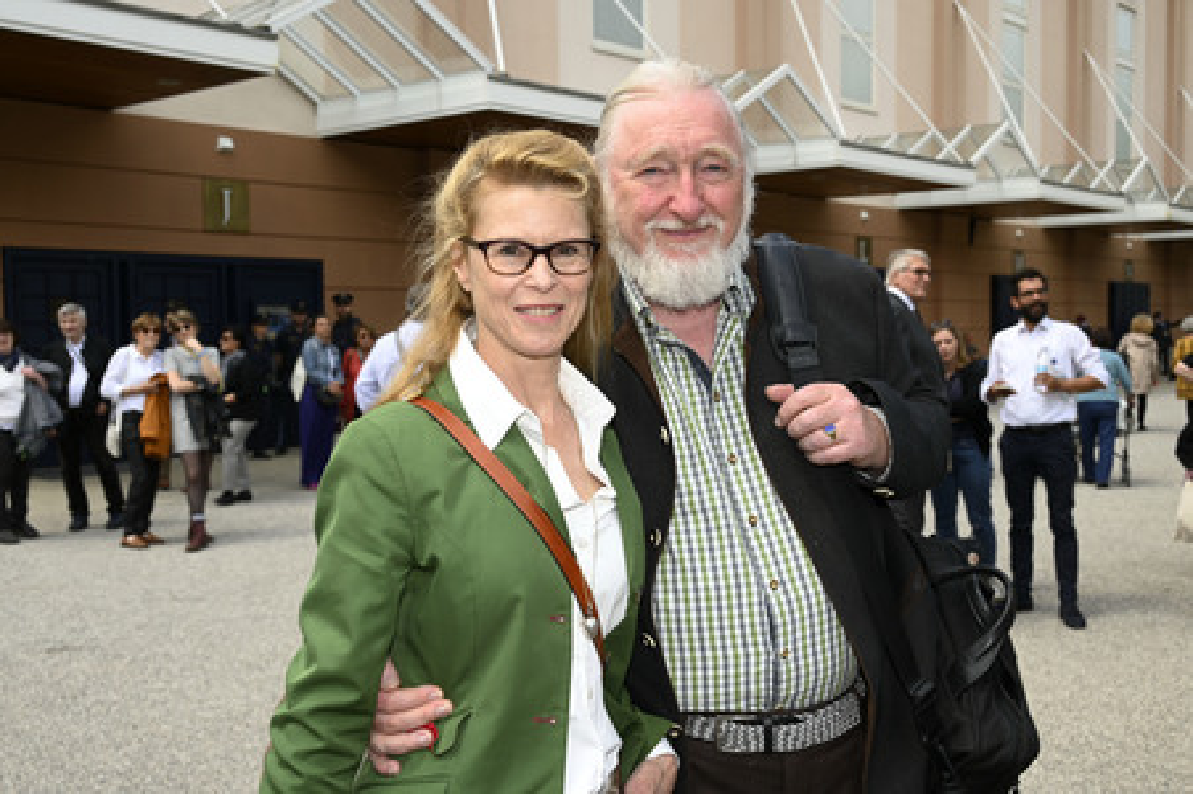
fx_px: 1325
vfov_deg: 33.4
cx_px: 596
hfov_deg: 48.5
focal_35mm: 40
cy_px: 397
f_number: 8
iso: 125
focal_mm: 40
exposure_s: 1/125
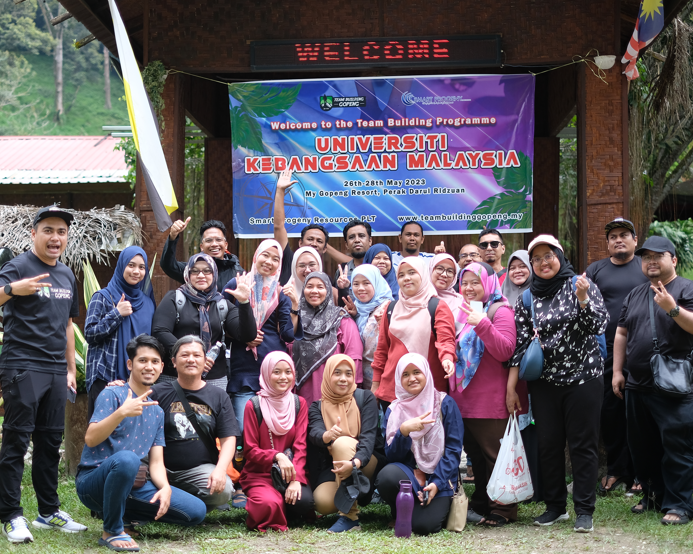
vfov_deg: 25.4
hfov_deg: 31.4
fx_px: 1231
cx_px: 317
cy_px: 277
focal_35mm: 60
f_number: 1.4
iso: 200
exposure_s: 1/950
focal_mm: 35
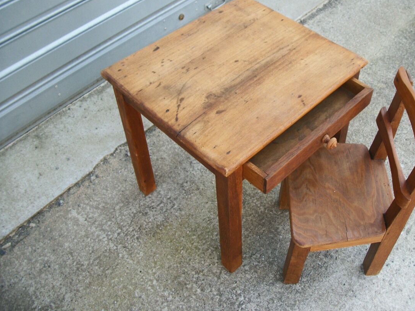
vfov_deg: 37.6
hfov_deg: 48.8
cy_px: 132
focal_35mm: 38
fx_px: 455
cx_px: 244
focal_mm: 5.7
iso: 80
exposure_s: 1/160
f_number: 2.9
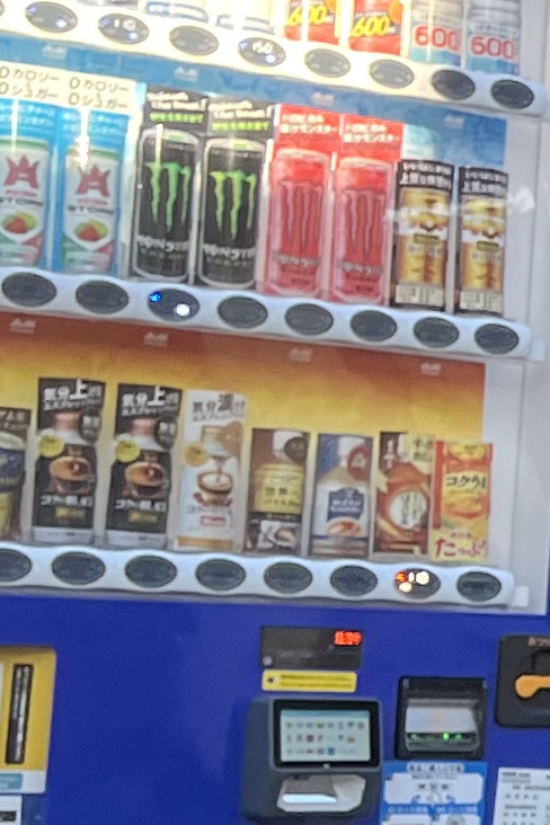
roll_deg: -1.8
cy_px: 343
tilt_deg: +7.6
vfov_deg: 13.8
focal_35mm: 149
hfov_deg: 7.4
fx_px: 3414
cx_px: 1960
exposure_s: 1/459
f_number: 1.6
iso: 50
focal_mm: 5.1
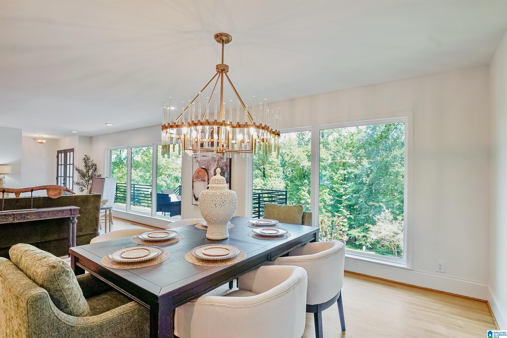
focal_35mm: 16
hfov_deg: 96.7
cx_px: 254
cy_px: 169
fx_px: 225
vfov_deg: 73.7
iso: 250
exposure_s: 1/15
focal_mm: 11
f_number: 9
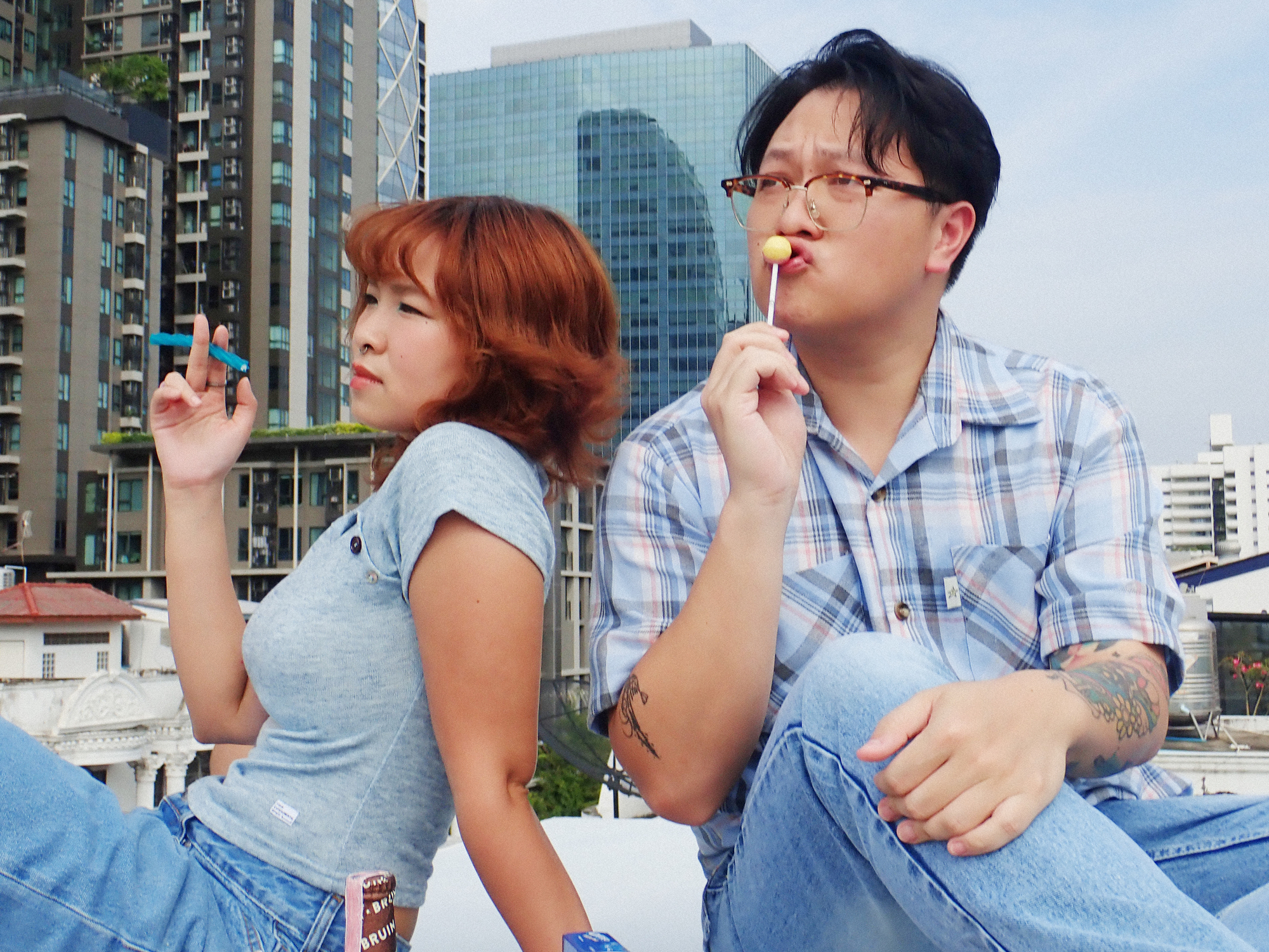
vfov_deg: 33.6
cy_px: 476
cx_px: 634
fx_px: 1576
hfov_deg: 43.9
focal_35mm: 43
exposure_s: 1/125
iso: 100
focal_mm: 7.86
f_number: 11
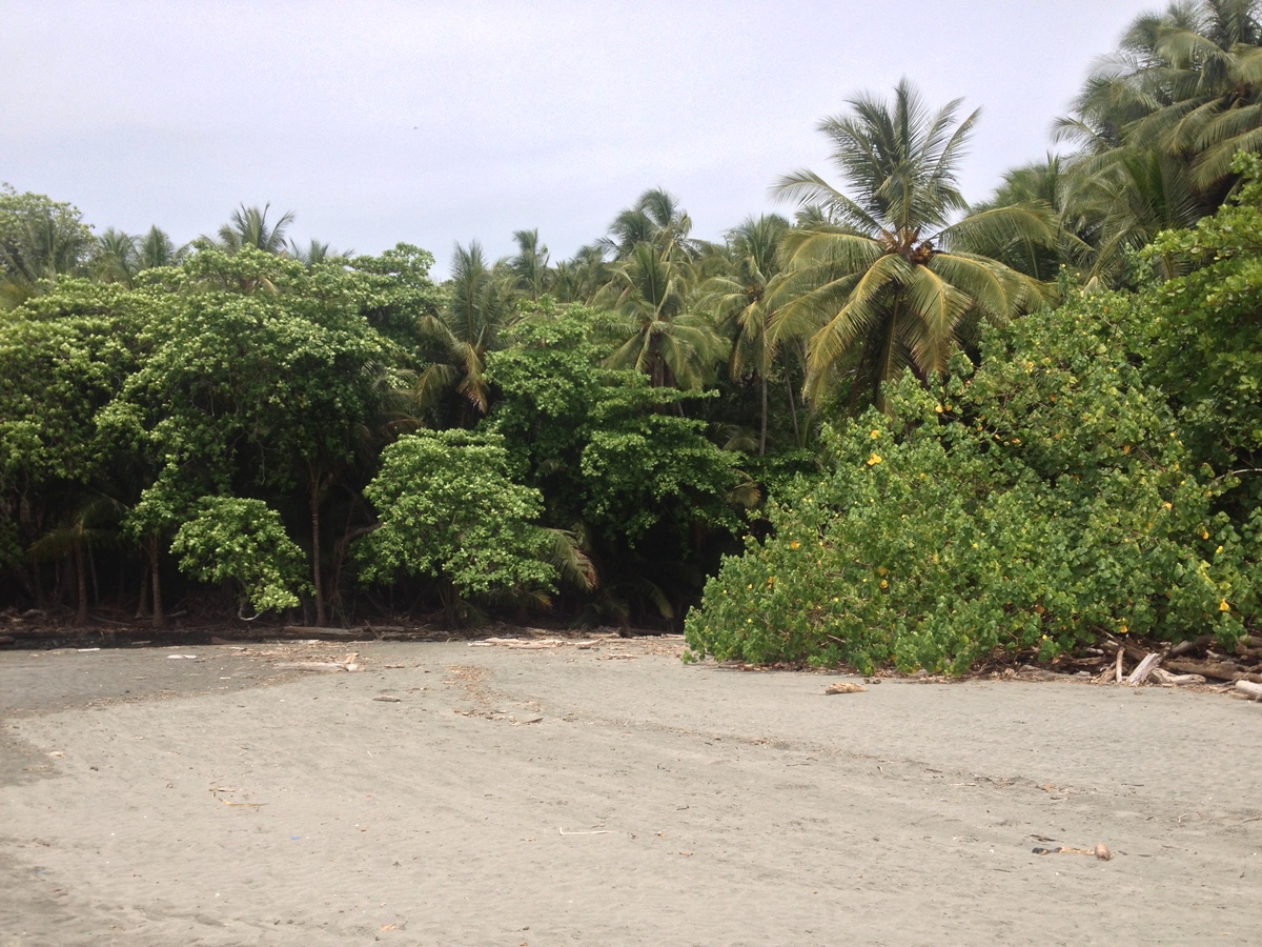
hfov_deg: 52.6
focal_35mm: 35
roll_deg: +0.0
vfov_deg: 40.7
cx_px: 631
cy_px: 474
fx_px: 1276
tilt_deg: +4.0
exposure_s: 1/1623
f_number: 2.4
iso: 50
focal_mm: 4.28
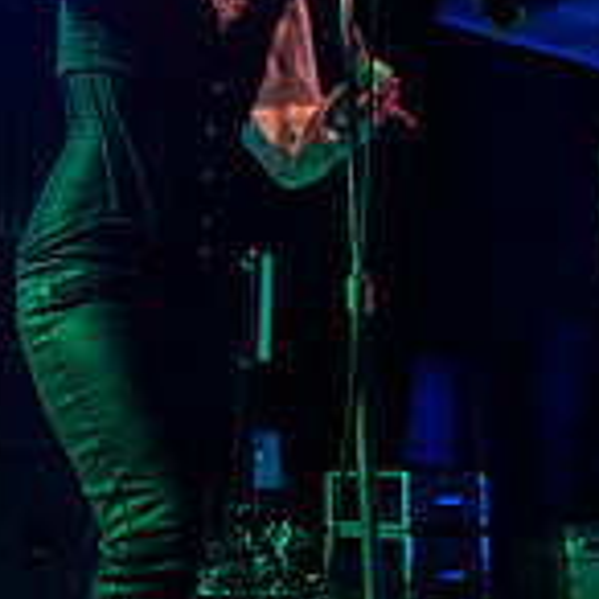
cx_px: 320
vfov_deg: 24.9
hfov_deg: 25.4
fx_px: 1331
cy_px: 115
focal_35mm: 68
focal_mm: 26
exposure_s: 1/100
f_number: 3.2
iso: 3200
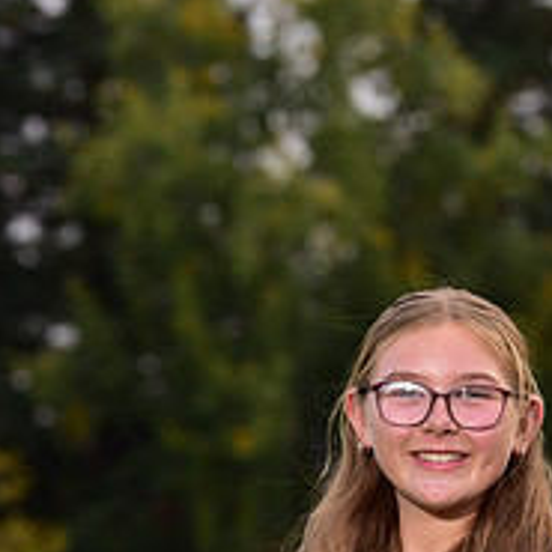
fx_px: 5376
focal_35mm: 298
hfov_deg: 5.9
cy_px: 710
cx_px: 476
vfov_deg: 5.8
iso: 160
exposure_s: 1/250
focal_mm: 112
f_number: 5
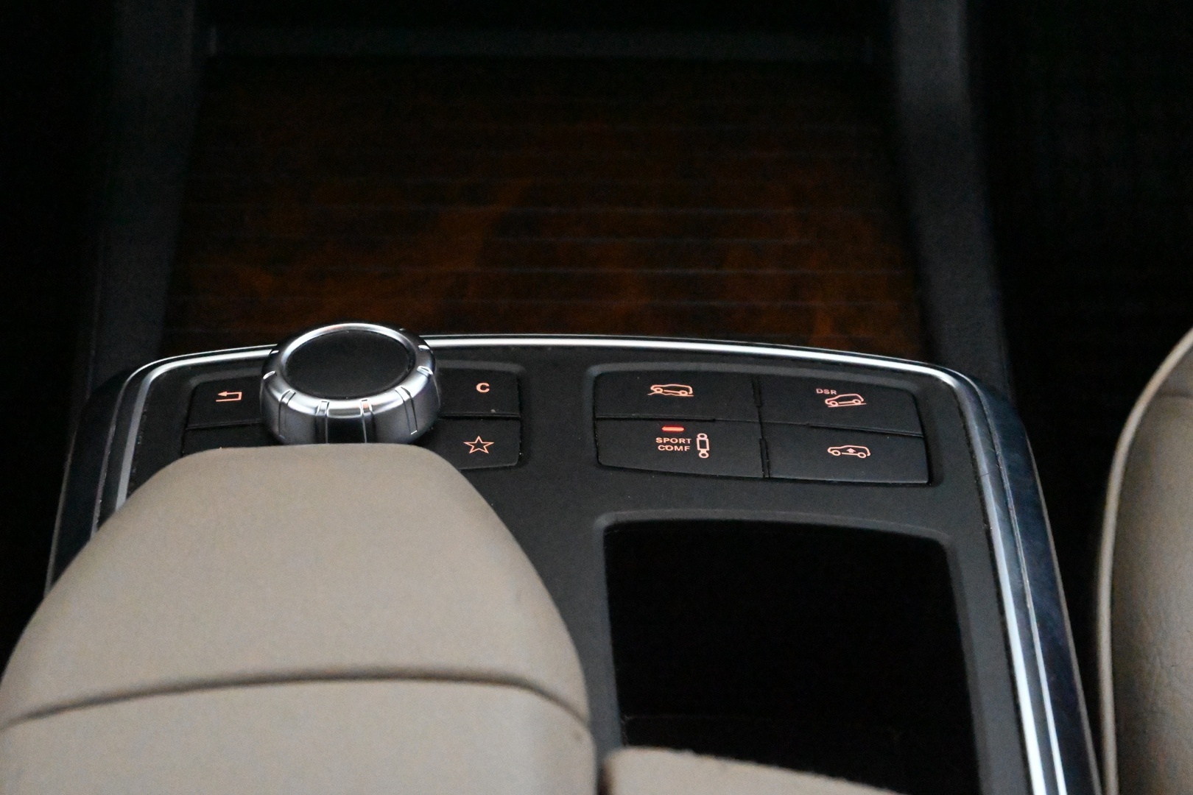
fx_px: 2485
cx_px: 596
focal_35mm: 75
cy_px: 398
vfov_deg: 18.2
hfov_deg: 27.0
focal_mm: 50
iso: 28800
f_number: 6.3
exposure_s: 1/80
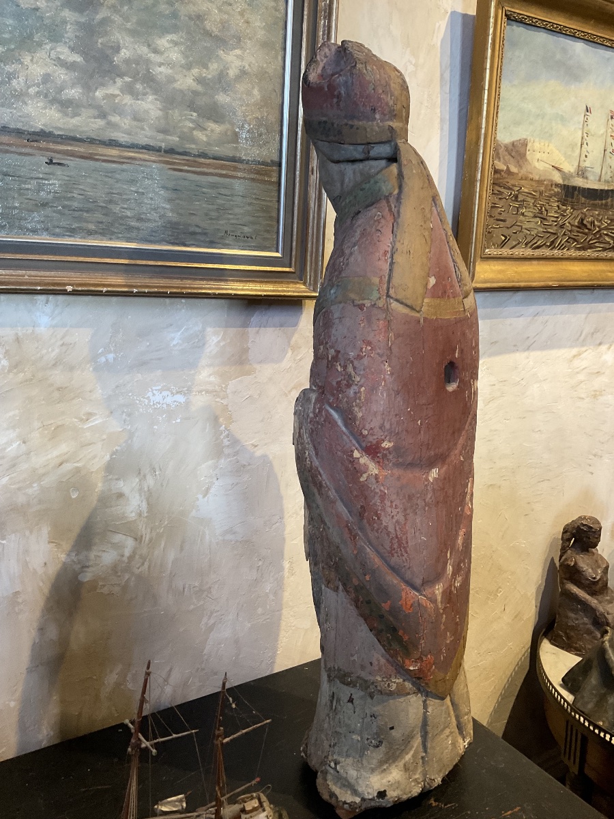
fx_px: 686
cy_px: 410
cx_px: 307
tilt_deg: -10.3
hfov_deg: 48.2
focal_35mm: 29
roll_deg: -0.5
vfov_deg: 61.7
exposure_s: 1/50
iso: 125
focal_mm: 3
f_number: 1.8
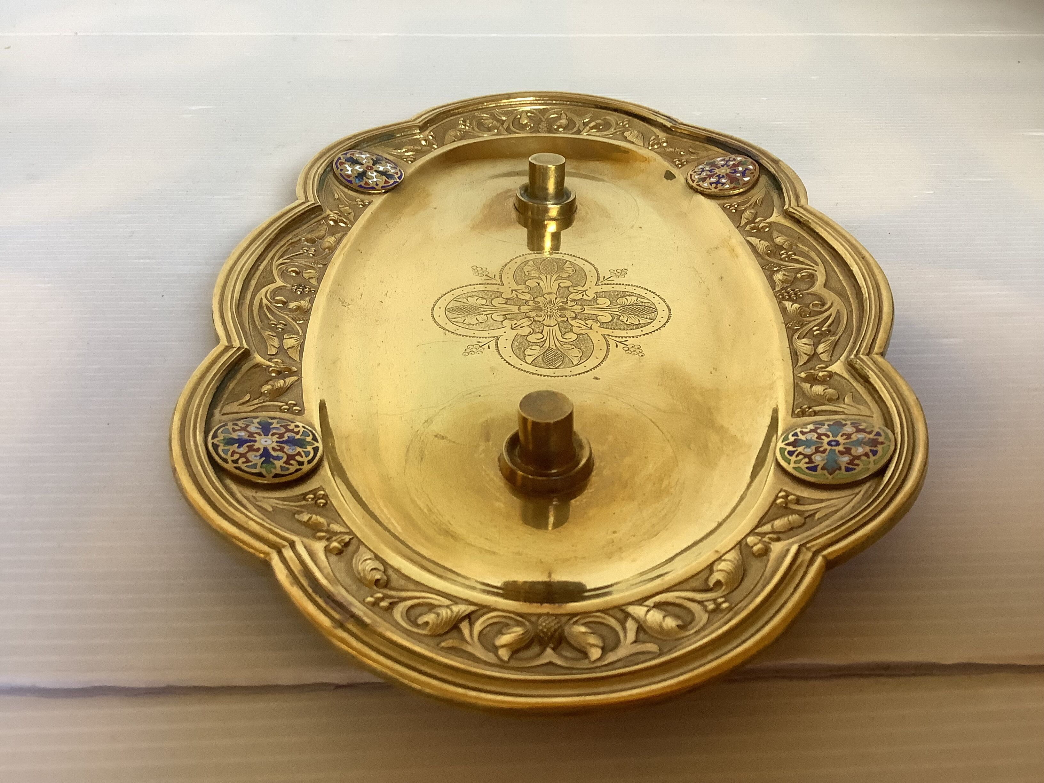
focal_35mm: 31
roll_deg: -0.2
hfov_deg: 58.4
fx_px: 935
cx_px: 522
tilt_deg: -35.1
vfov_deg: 45.4
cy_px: 392
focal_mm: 3.3
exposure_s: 1/50
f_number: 2.4
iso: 125
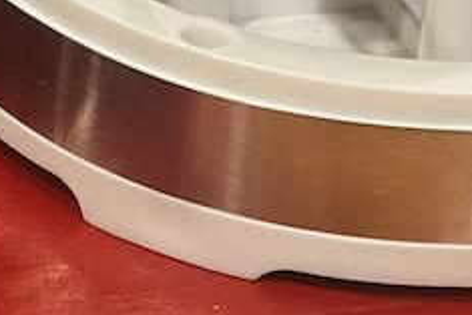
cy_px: -2
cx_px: -510
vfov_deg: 5.0
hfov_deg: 7.3
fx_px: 3568
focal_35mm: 272
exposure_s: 1/40
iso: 320
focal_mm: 6.86
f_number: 1.78
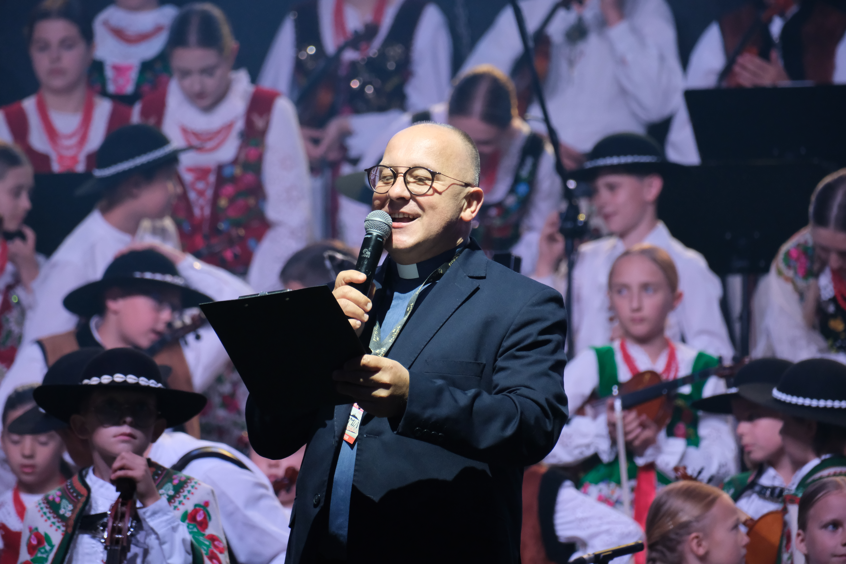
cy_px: 282
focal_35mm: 450
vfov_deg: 3.1
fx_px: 10574
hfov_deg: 4.6
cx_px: 423
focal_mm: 300
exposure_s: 1/450
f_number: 5.6
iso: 3200
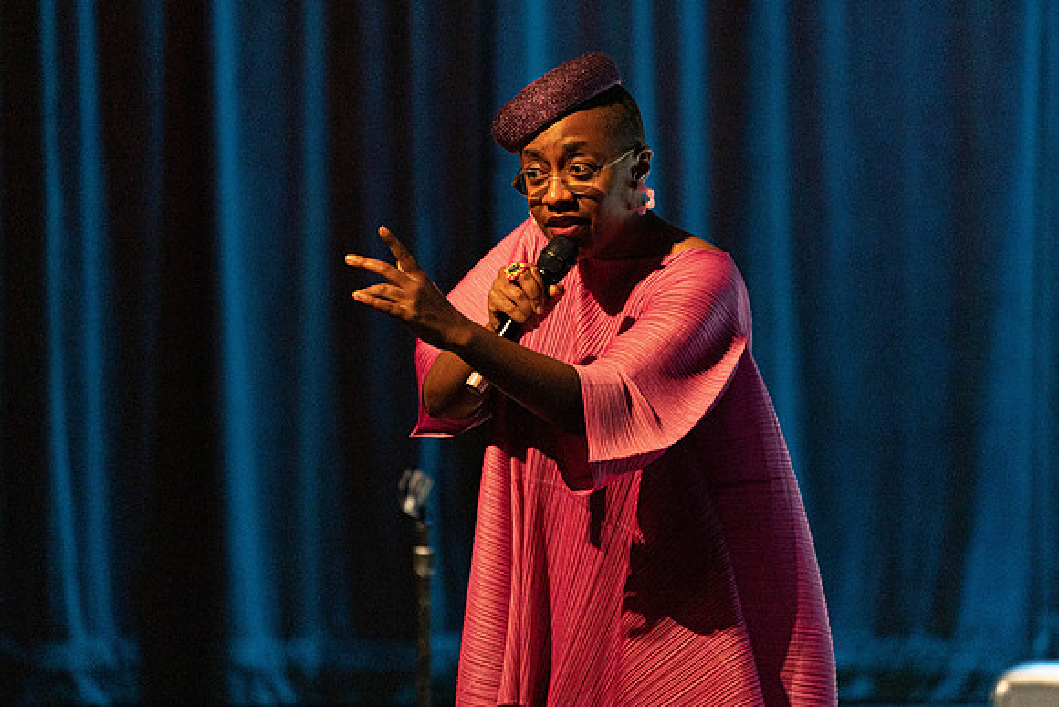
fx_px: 13813
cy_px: 309
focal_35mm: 469
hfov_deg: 4.4
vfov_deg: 2.9
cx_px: 612
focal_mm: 397
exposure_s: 1/250
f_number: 5.6
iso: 3200
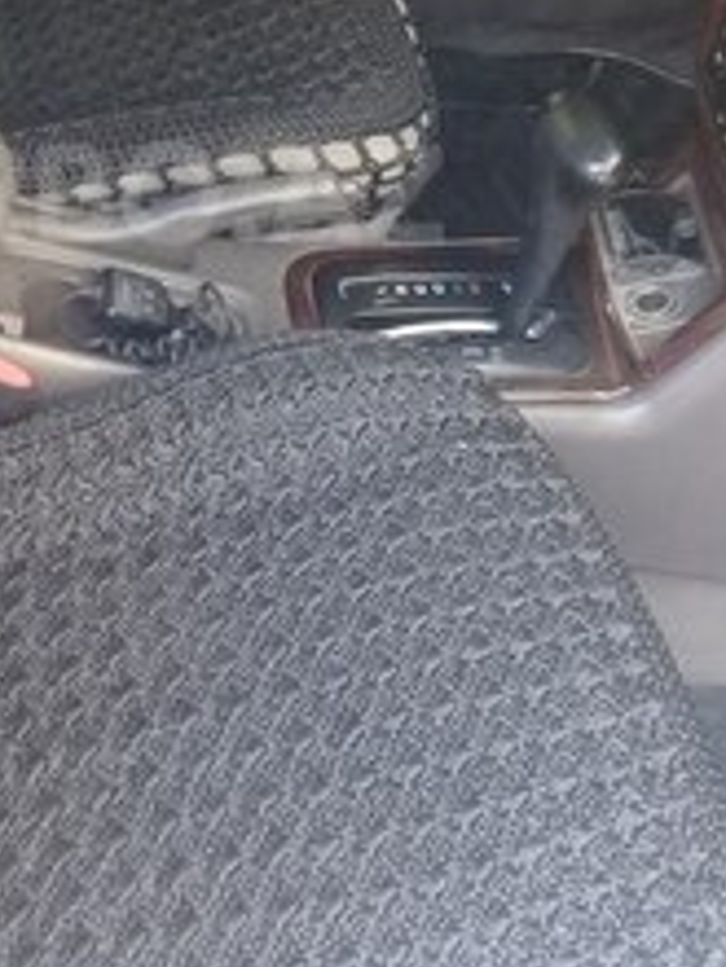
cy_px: 193
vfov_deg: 27.2
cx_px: 106
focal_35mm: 70
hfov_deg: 20.7
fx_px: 1957
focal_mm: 3.3
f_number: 2.2
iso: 125
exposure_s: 1/33
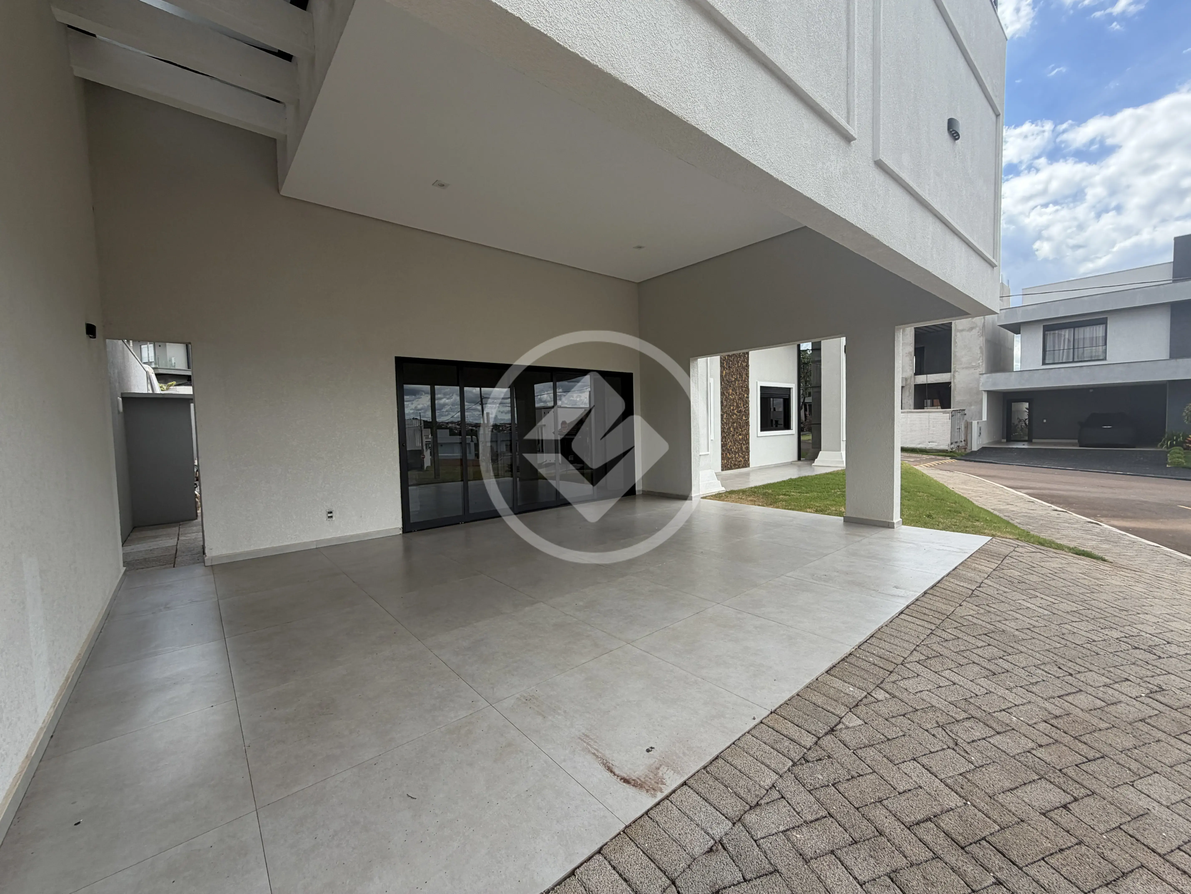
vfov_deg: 85.7
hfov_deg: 102.1
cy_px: 447
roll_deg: +1.2
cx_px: 596
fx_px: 482
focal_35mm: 14
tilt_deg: -2.3
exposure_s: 1/502
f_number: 2.2
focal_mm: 2.22
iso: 40
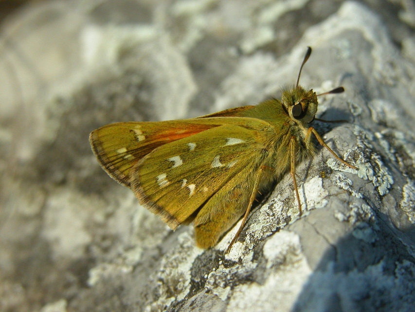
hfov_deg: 17.0
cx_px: 208
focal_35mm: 116
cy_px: 156
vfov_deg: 12.8
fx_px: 1391
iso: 200
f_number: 5.3
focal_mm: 29.5
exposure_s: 1/1748
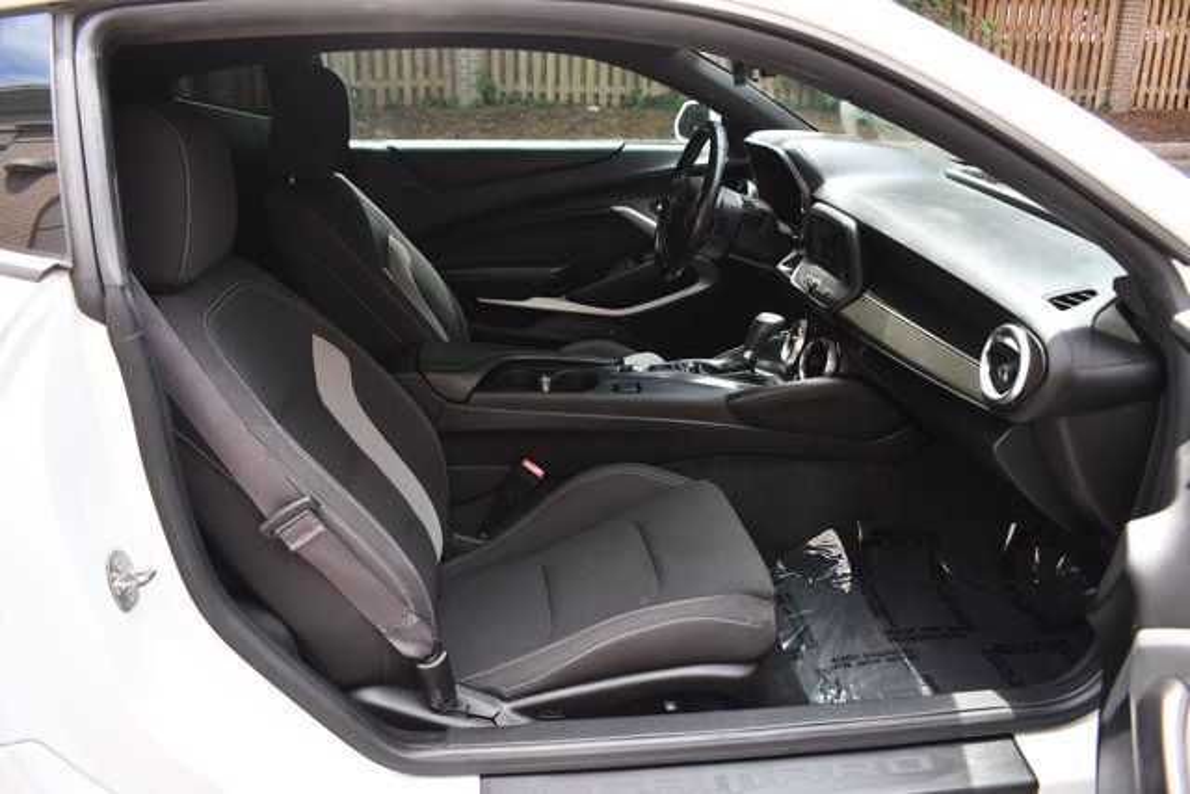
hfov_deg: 67.4
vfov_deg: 48.0
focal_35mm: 27
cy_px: 397
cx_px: 595
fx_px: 893
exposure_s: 1/250
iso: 400
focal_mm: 18
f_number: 5
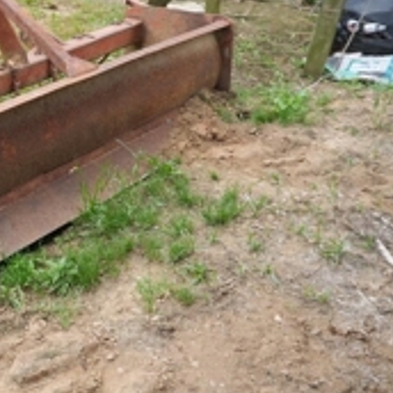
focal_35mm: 48
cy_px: 130
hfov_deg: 31.8
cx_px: -24
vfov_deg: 35.0
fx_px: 617
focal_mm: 24
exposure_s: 1/40
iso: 320
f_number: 11
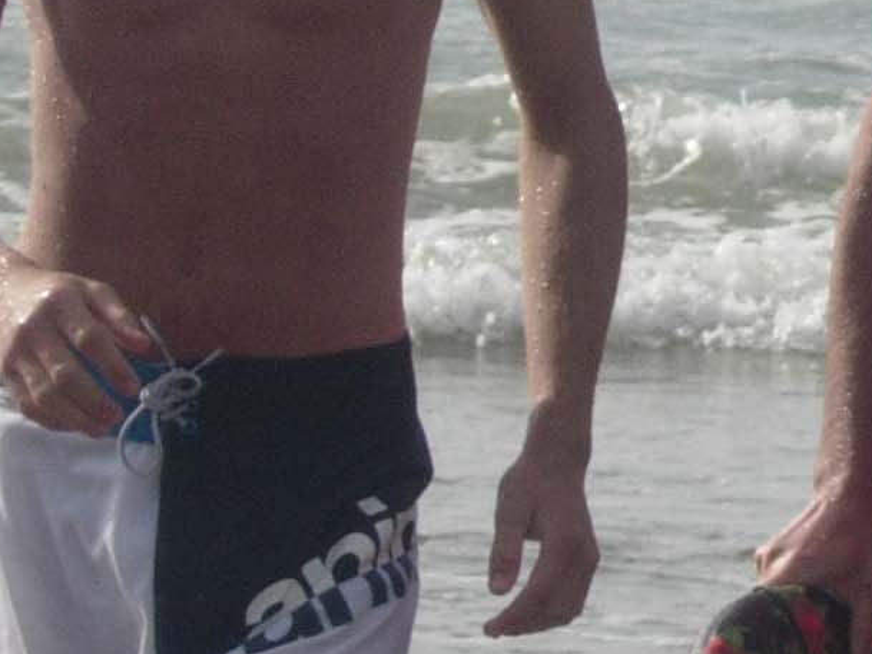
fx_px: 12119
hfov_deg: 4.1
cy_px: 206
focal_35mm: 481
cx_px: 1237
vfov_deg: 3.1
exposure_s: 1/939
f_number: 4.9
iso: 64
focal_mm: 23.4
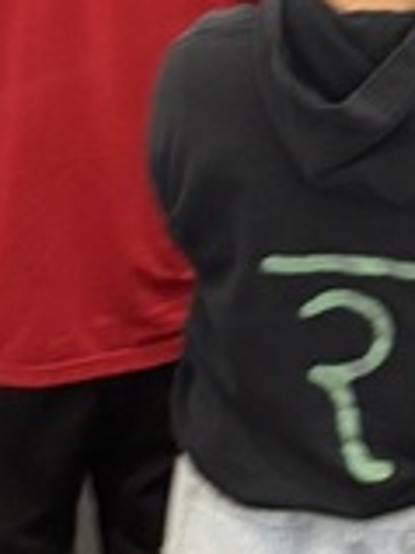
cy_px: -732
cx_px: 492
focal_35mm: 155
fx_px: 2481
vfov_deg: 11.0
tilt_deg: +2.2
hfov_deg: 9.4
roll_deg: -1.8
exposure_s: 1/60
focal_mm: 6.76
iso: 500
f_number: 1.78
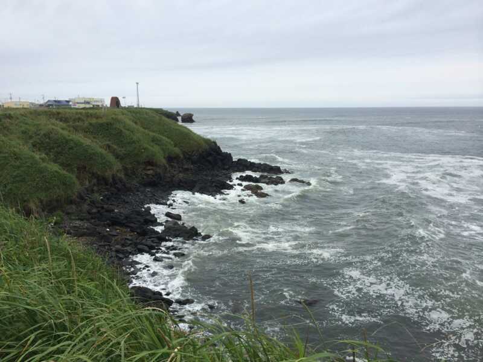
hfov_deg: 60.0
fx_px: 419
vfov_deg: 46.8
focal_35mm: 30
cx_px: 242
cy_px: 181
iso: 32
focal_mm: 4.12
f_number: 2.2
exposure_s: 1/1580
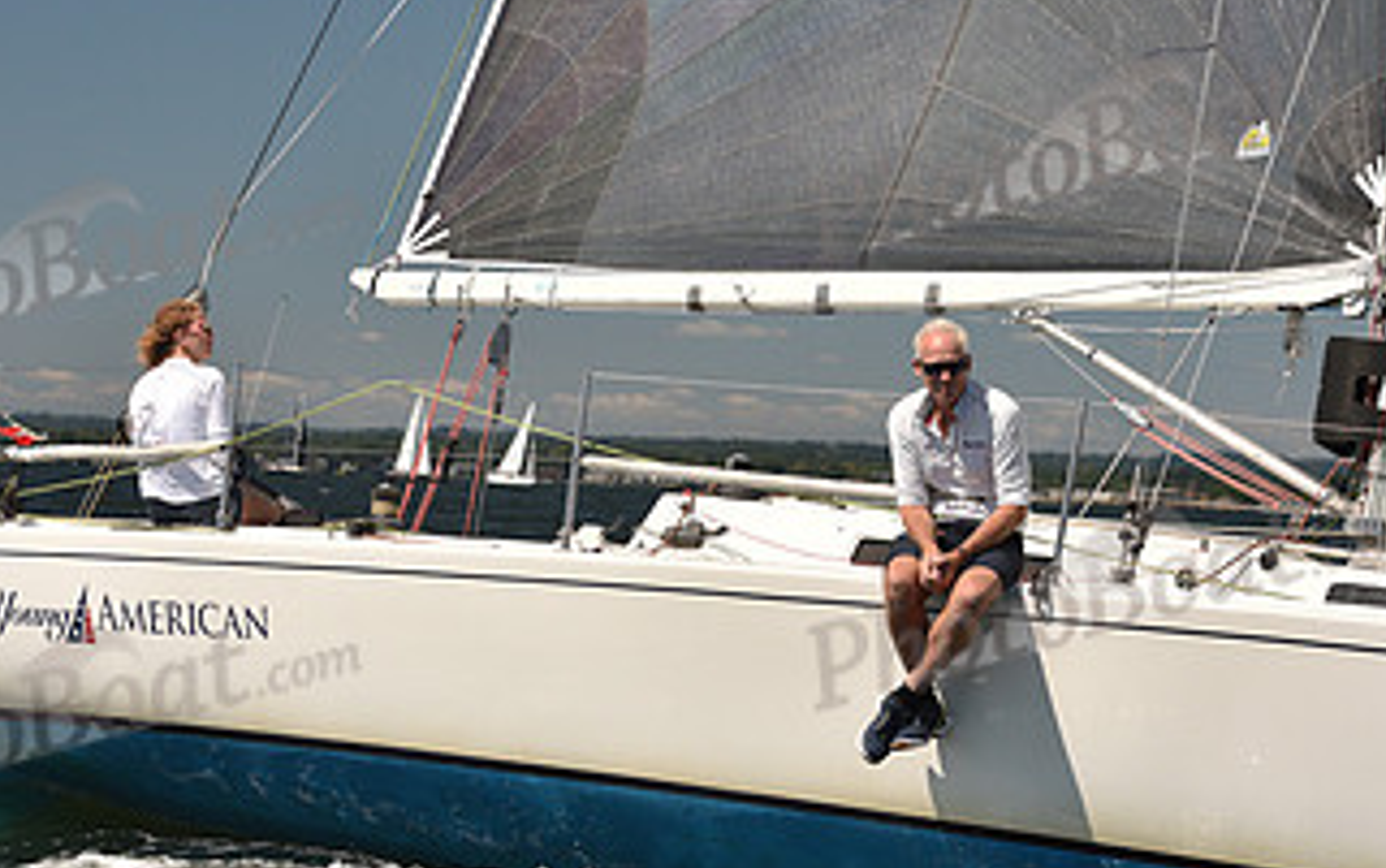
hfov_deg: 13.8
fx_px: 5707
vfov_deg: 8.7
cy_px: 434
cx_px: 587
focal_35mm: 151
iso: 250
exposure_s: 1/1250
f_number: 4.5
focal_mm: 82
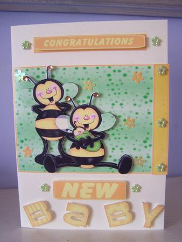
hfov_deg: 37.8
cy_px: 121
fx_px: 266
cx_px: 91
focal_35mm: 38
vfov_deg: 49.0
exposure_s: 1/10
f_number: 2.8
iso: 140
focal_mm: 6.3
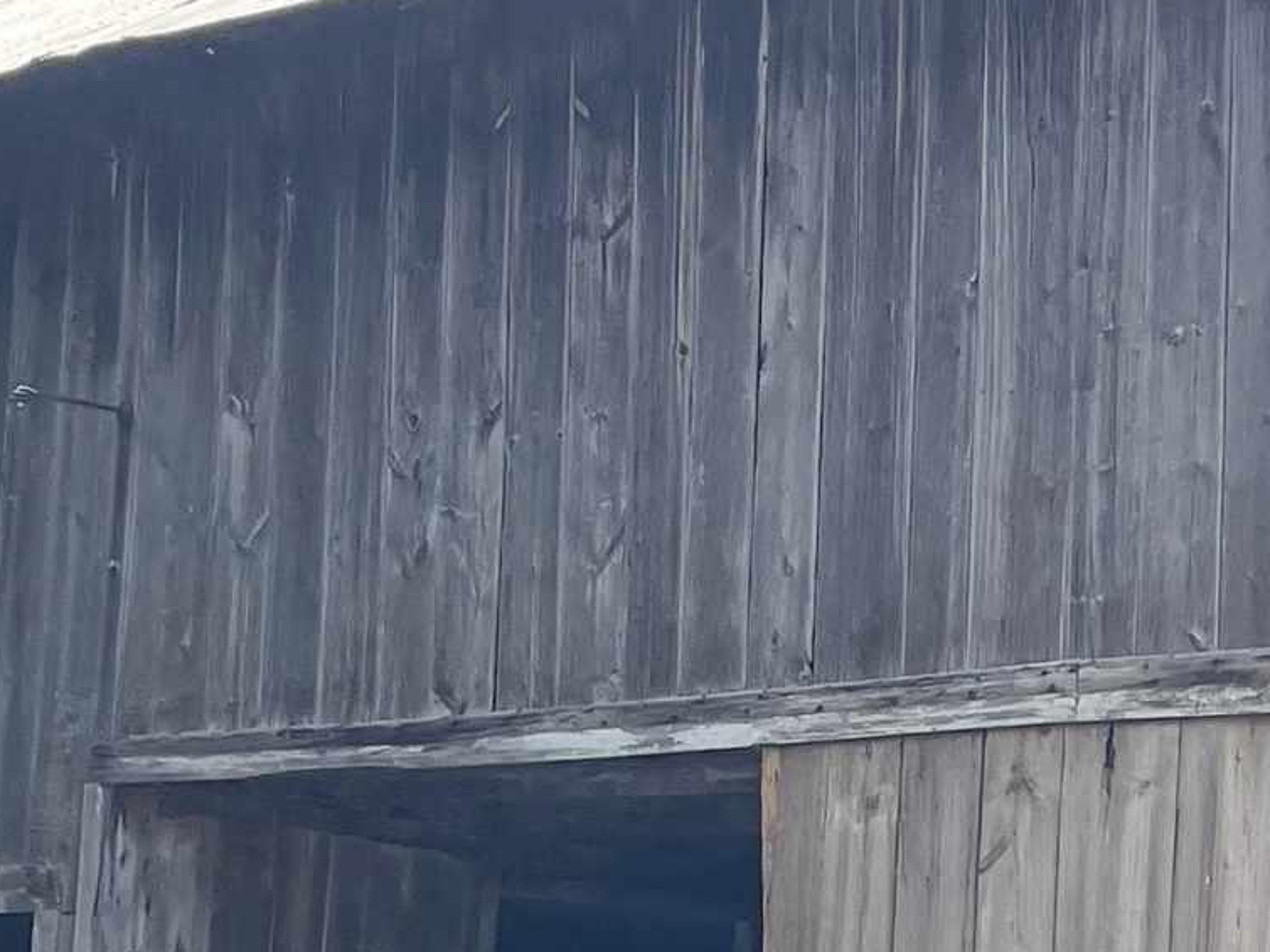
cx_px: 933
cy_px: 741
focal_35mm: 106
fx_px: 3888
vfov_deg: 13.9
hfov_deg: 18.4
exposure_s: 1/2212
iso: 32
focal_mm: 4.2
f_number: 1.6
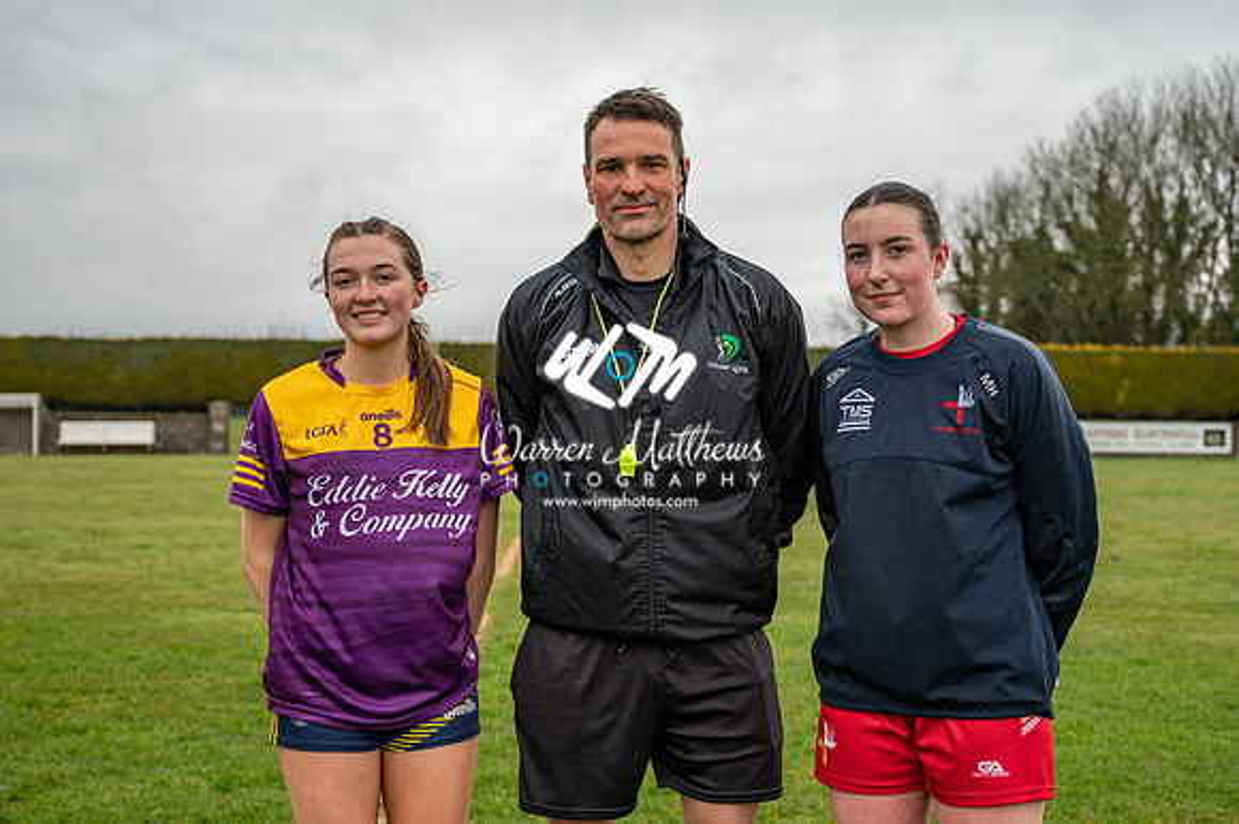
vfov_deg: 22.4
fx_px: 2084
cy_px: 401
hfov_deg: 33.1
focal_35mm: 61
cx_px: 663
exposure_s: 1/320
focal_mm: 50
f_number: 4
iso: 160
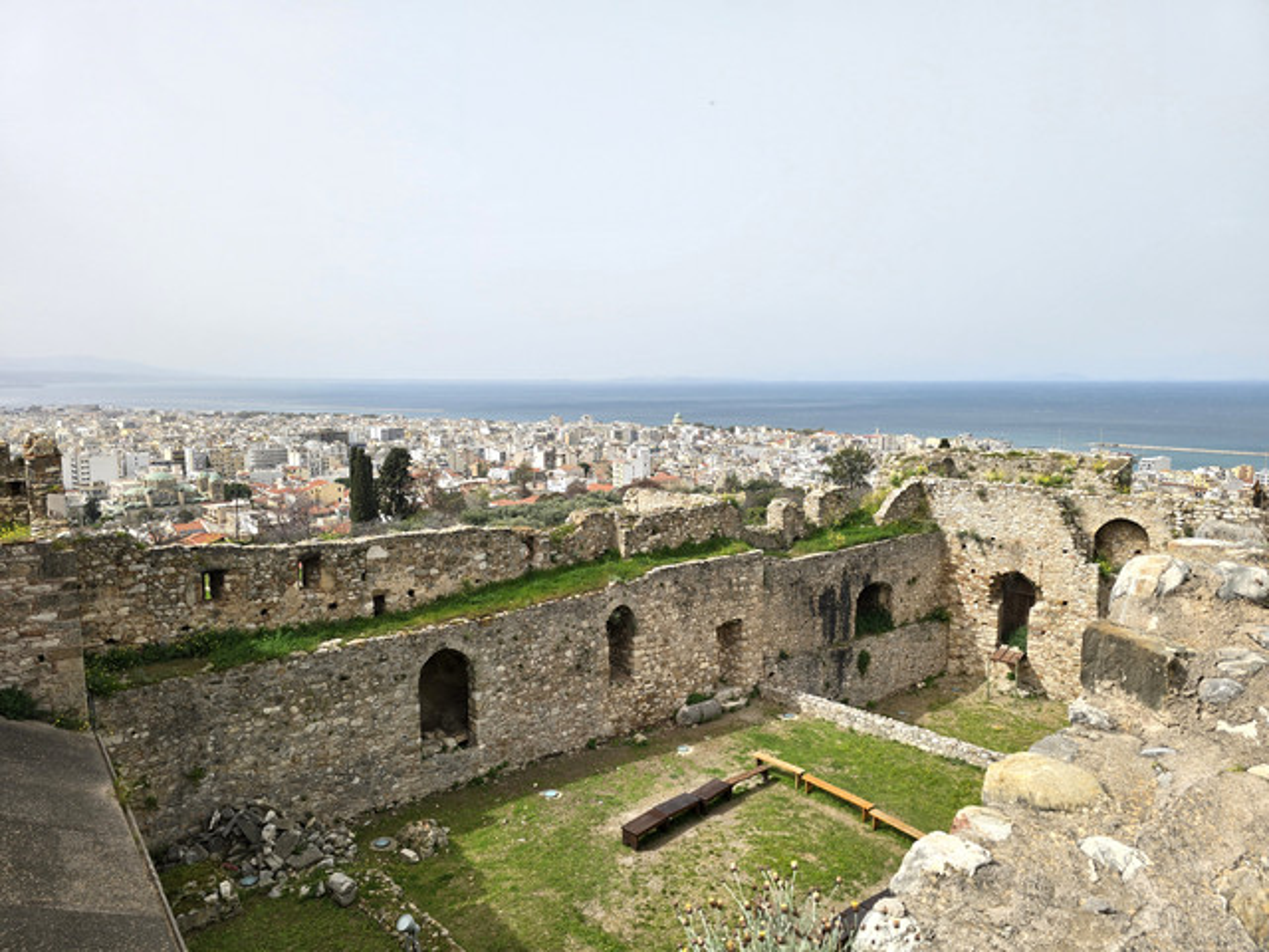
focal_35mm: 23
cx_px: 634
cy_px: 476
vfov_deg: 58.9
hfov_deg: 73.9
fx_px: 843
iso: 12
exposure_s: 1/717
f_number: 1.7
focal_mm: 6.3
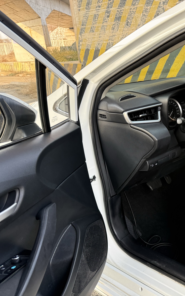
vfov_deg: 56.7
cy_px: 148
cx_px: 195
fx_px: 274
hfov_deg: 33.3
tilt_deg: -18.4
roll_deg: +2.6
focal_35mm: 34
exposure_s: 1/235
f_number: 1.78
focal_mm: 6.76
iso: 160
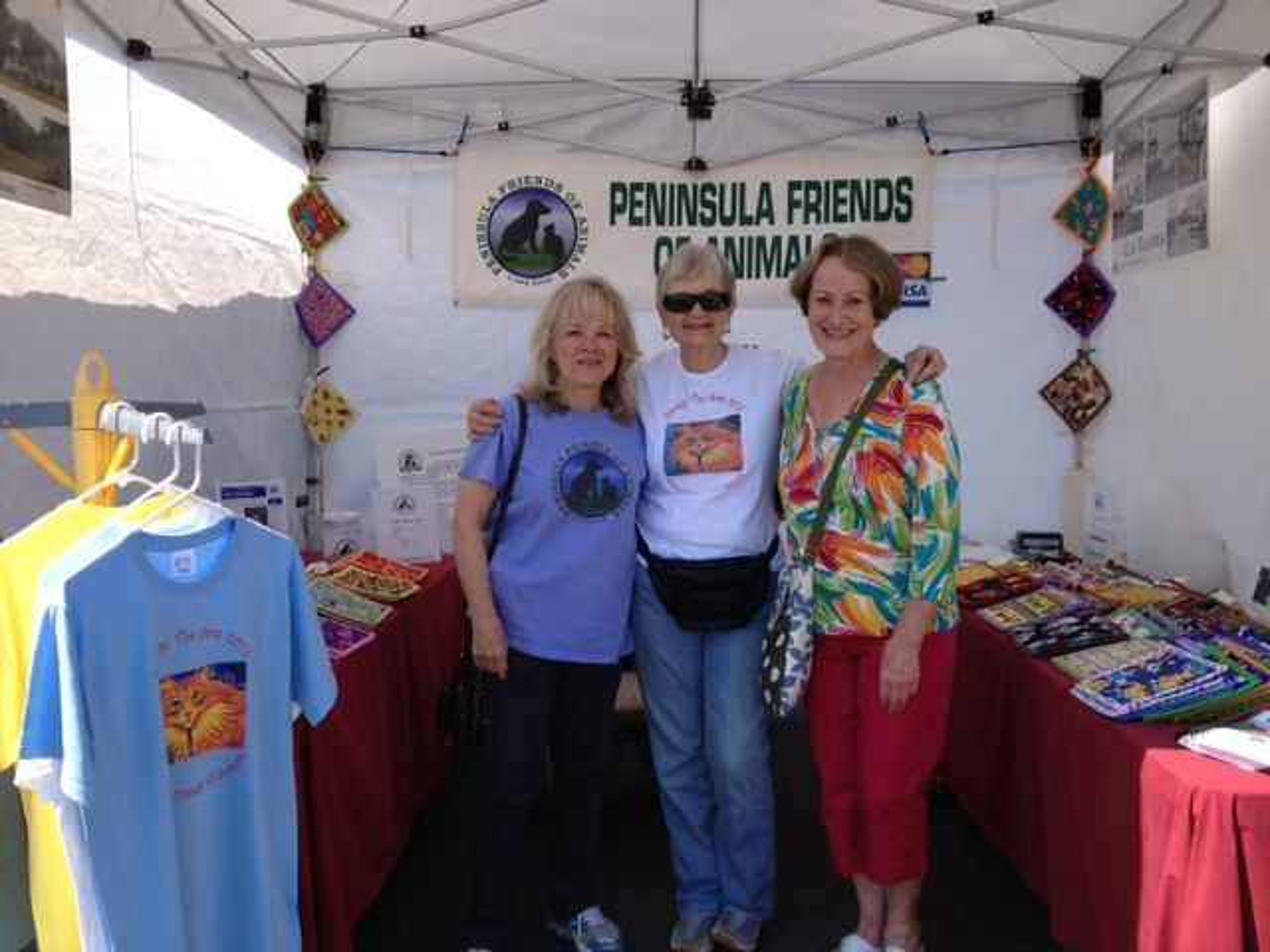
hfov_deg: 52.6
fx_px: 1284
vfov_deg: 40.7
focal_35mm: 35
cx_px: 635
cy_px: 476
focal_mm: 4.28
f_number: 2.4
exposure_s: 1/789
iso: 50
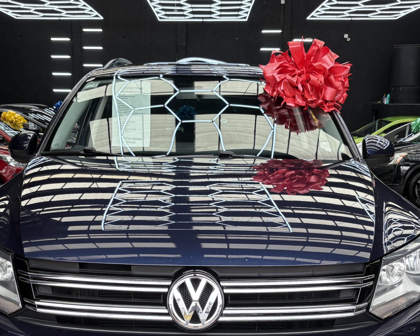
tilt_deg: -11.8
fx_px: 584
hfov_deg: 39.5
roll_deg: -0.4
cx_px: 193
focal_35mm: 47
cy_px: 236
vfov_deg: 31.7
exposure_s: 1/269
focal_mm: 5.96
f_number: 1.6
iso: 64
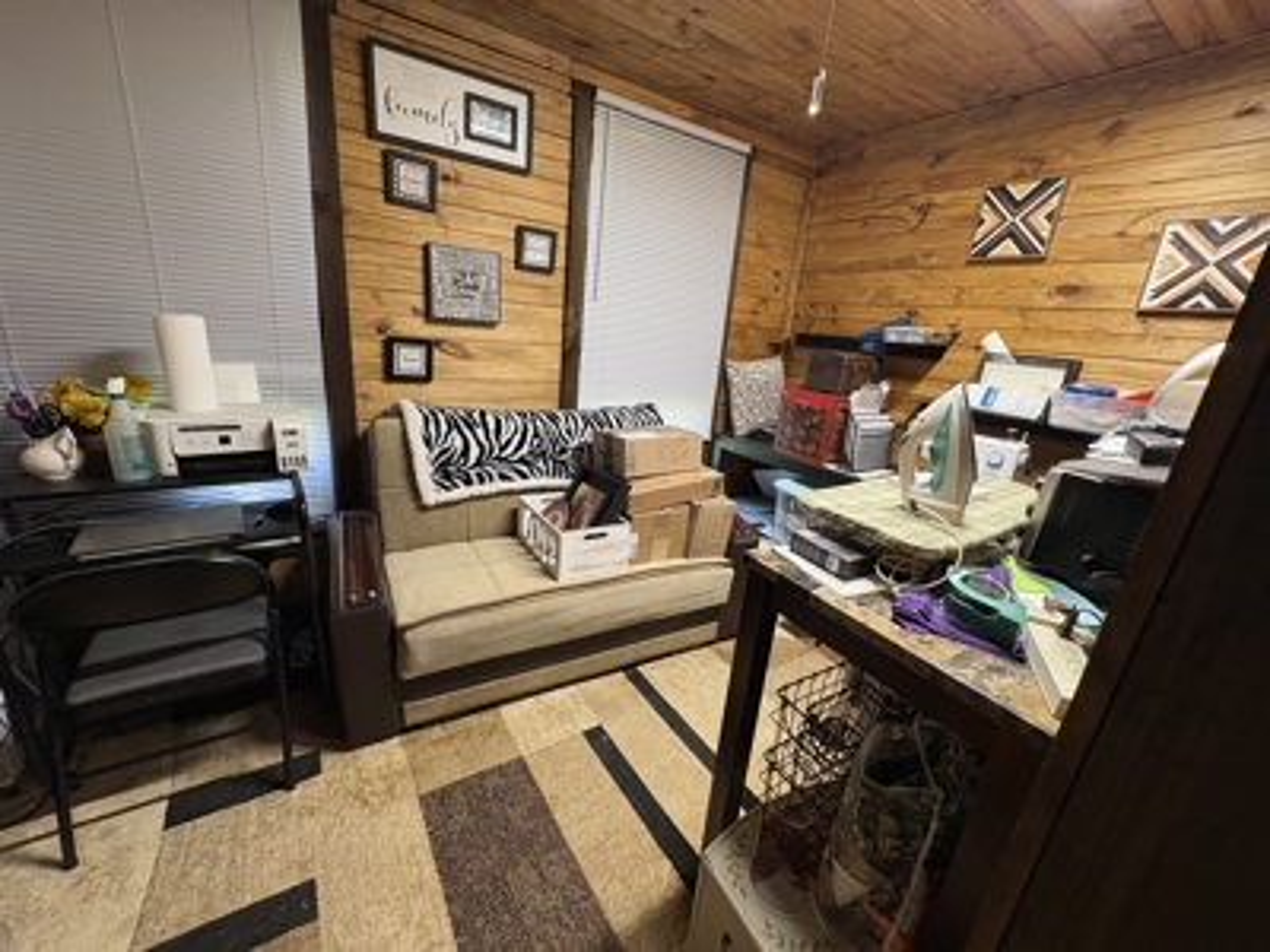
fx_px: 514
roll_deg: -5.3
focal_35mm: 14
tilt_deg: -16.7
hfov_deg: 102.1
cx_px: 635
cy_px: 476
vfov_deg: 85.7
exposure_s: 1/60
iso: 160
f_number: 2.2
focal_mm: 2.22
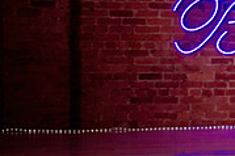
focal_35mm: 127
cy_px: 58
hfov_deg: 14.9
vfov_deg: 10.8
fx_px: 828
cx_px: 360
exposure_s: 1/320
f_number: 2.8
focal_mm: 30
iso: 1250
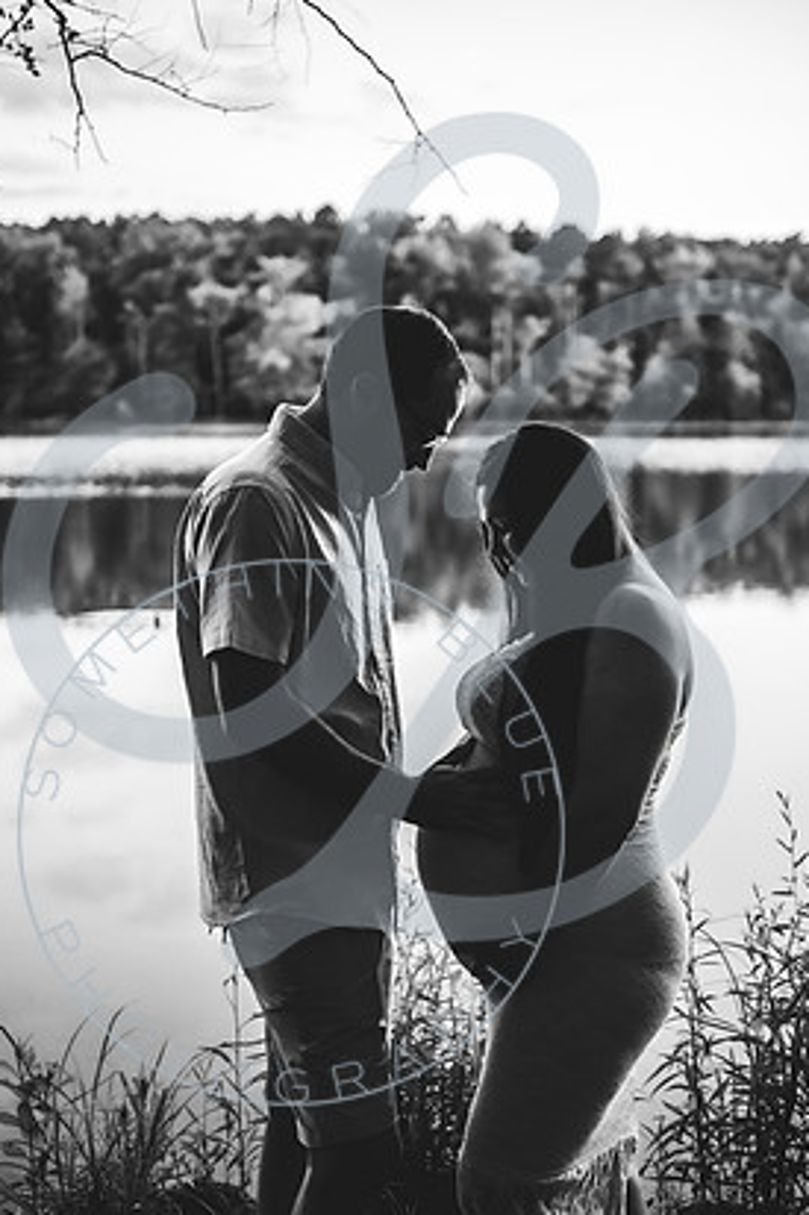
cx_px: 424
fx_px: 2024
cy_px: 609
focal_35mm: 60
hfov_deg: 22.6
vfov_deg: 33.4
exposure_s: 1/640
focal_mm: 55
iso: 200
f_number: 2.8
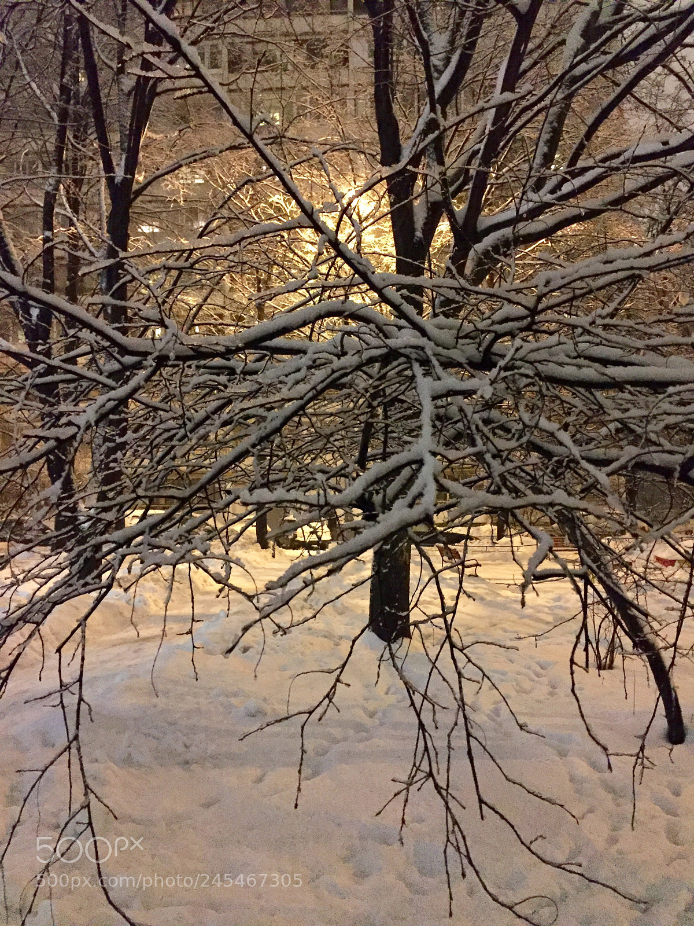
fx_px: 775
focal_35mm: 29
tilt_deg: +4.7
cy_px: 463
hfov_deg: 48.2
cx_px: 347
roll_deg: +1.3
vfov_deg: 61.7
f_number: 2.2
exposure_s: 1/17
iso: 1000
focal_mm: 4.15
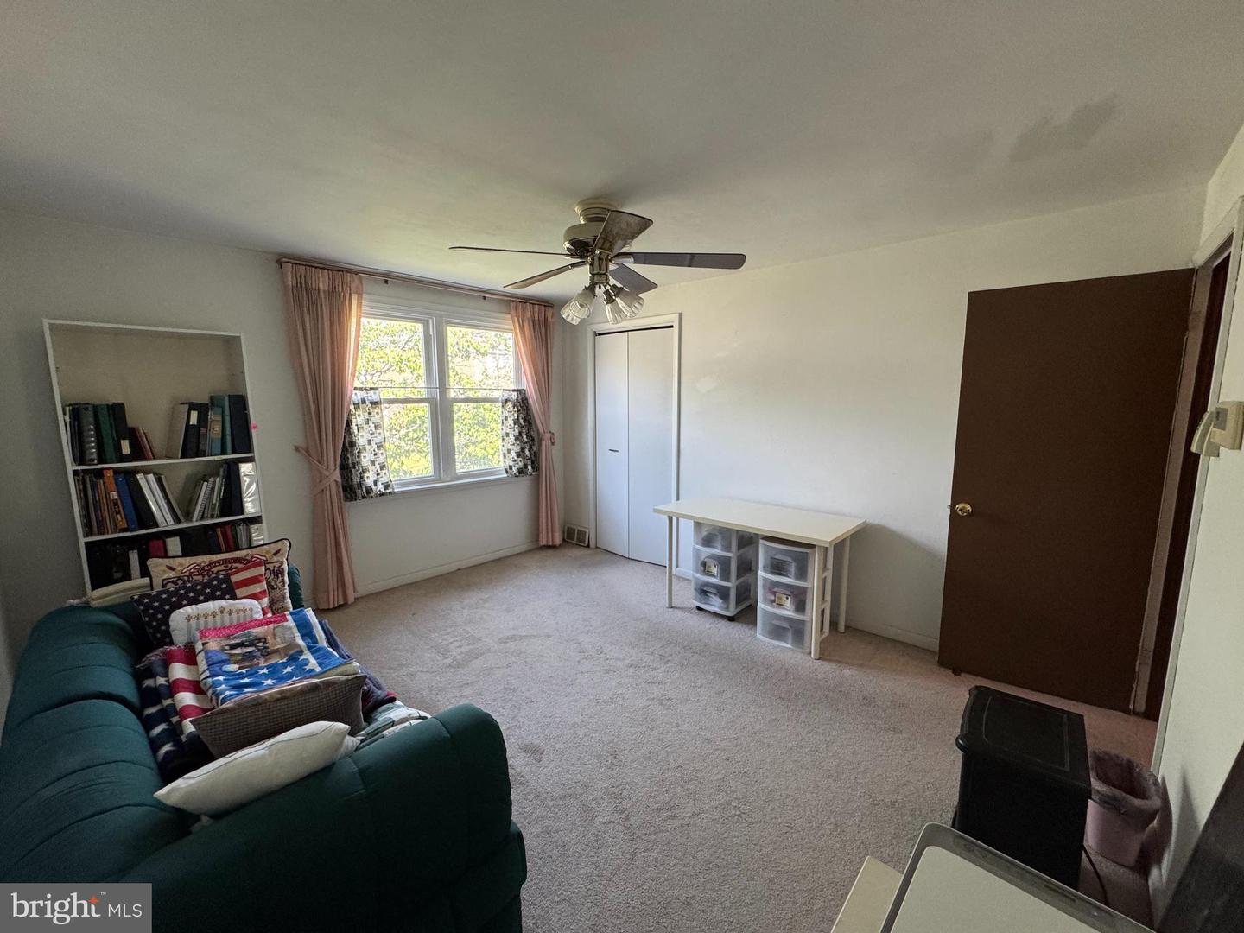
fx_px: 503
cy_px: 466
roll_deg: +0.5
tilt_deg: -8.4
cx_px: 622
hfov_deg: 102.1
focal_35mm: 14
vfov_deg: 85.7
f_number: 2.2
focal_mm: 2.22
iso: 250
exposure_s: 1/120
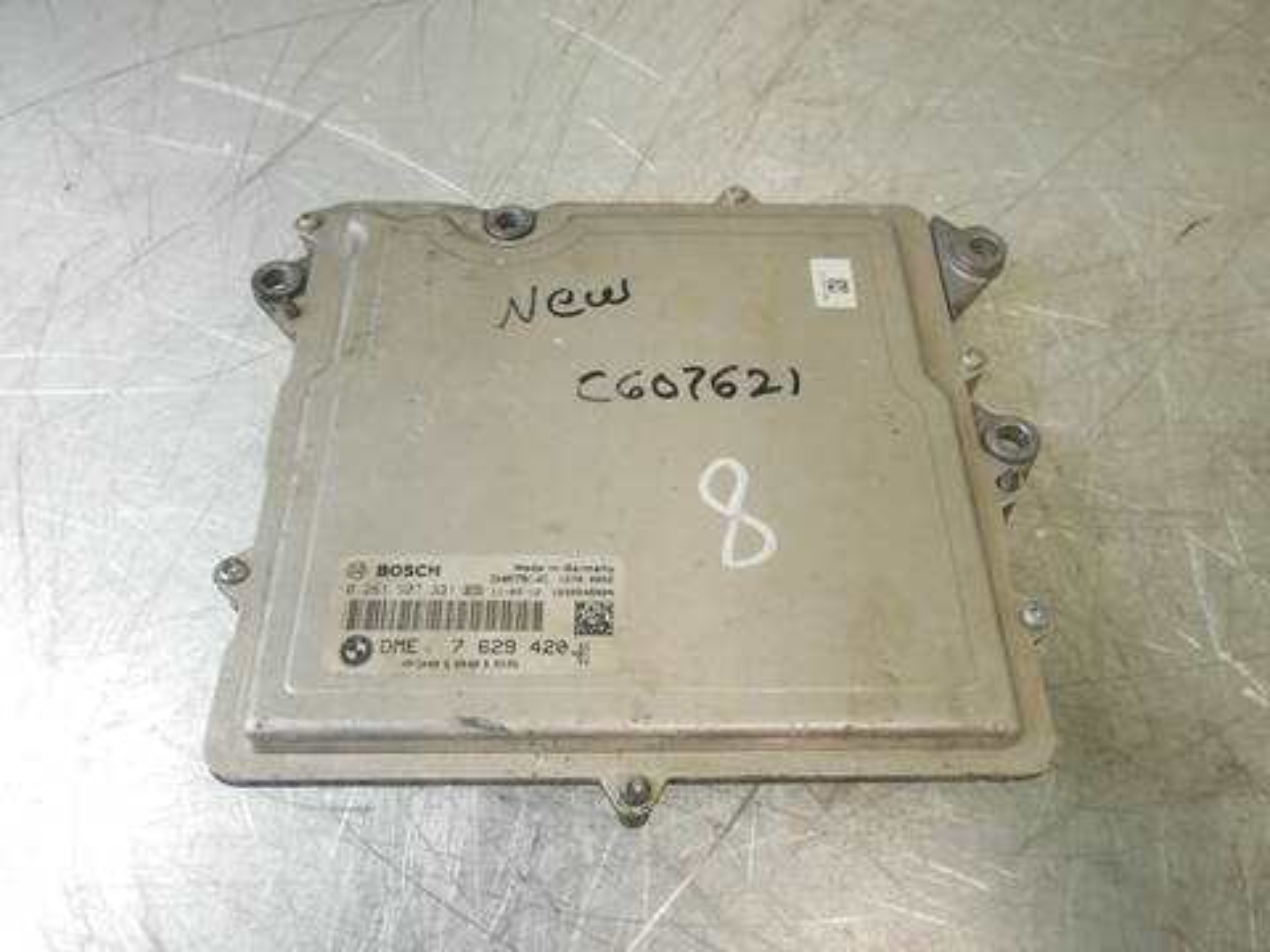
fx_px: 1101
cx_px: 635
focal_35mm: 30
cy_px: 476
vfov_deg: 46.8
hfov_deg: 60.0
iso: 1250
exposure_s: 1/60
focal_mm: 15
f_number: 3.8
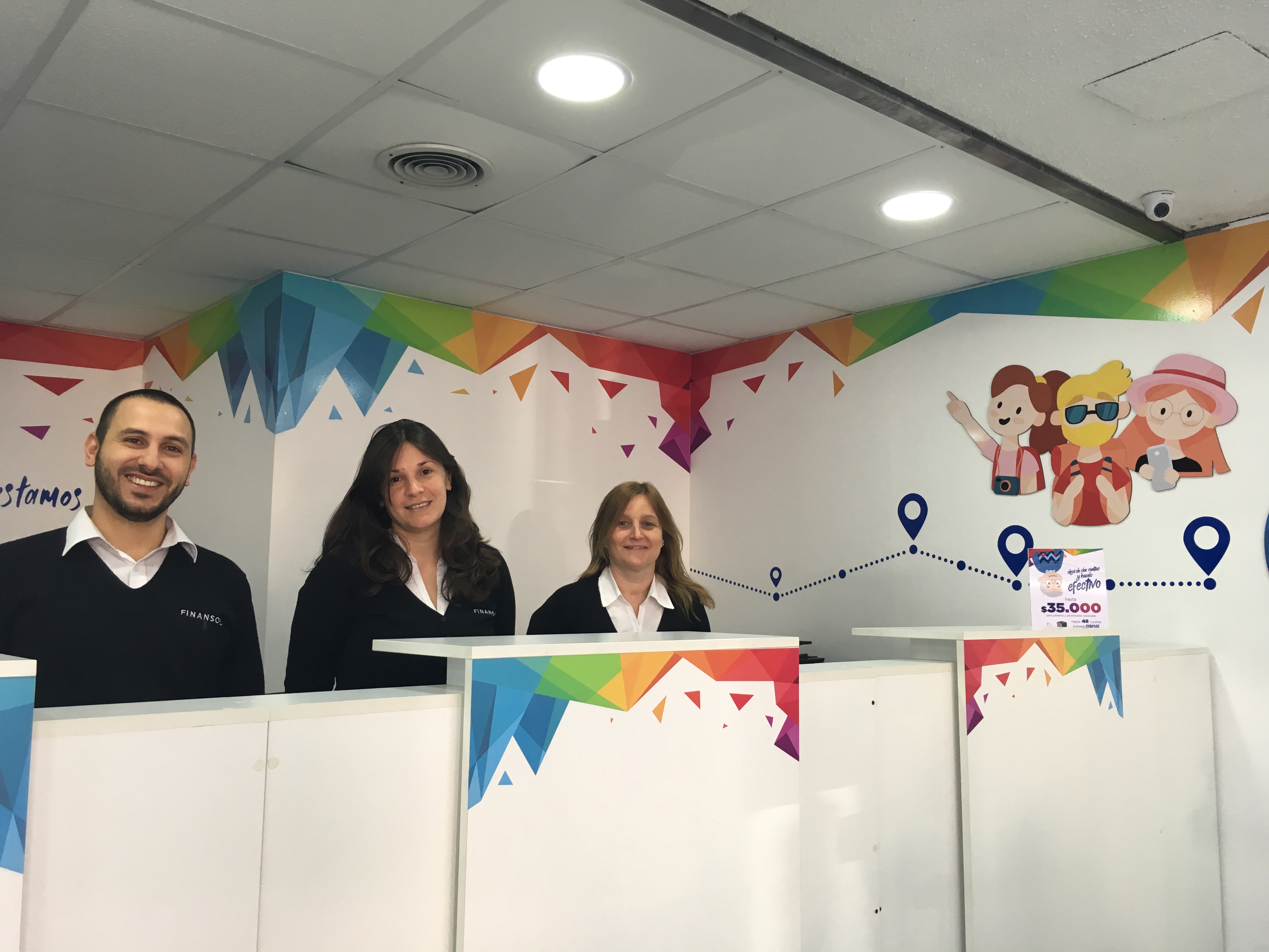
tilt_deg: +6.6
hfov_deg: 61.7
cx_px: 634
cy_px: 476
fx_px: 1063
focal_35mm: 29
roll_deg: -0.2
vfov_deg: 48.2
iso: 64
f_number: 2.2
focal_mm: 4.15
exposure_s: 1/33
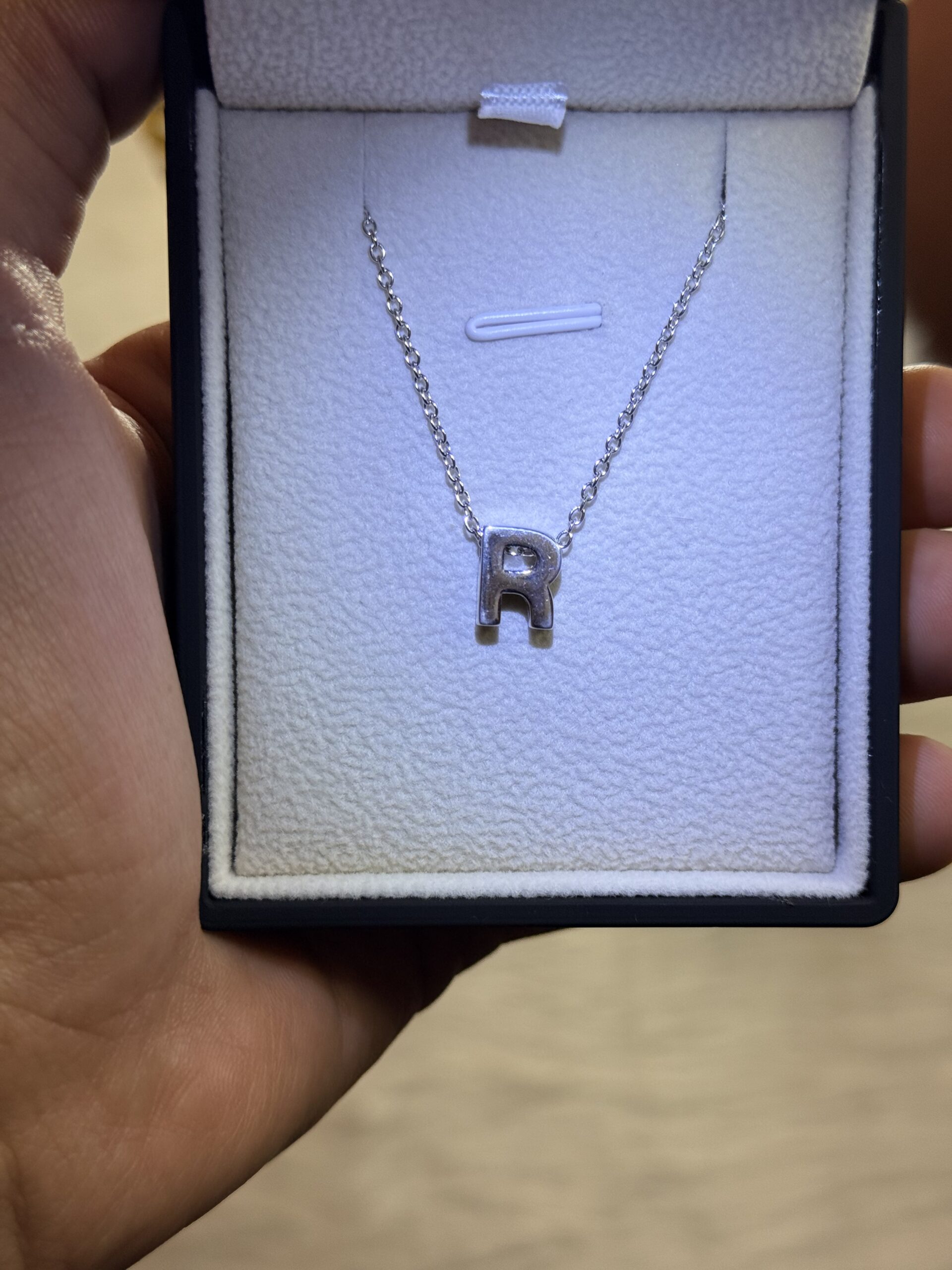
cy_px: 635
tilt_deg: -47.8
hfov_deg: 30.3
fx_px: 1760
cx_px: 476
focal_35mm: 48
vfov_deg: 39.7
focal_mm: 6.76
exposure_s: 1/100
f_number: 1.78
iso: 50
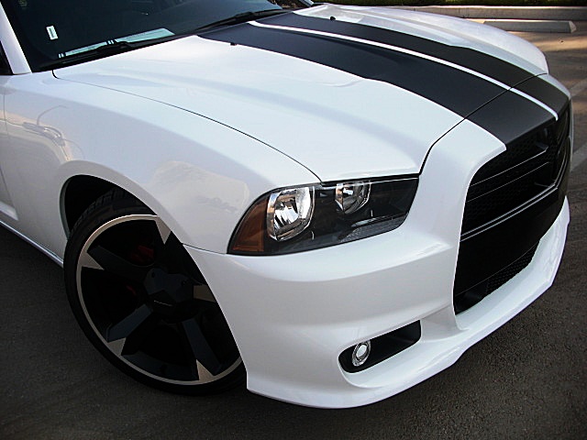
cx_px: 294
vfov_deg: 39.7
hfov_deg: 51.4
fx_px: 610
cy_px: 220
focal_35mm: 36
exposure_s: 1/500
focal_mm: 6.3
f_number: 2.8
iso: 50
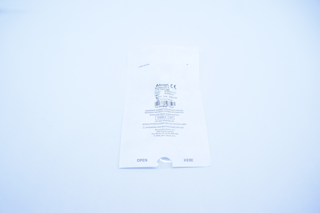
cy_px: 106
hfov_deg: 67.4
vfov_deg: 47.8
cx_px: 160
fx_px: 240
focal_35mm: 27
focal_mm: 18
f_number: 4.5
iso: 800
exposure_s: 1/320
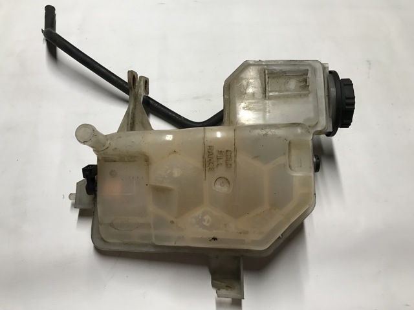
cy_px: 155
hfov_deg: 63.5
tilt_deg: -60.6
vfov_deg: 49.7
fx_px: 335
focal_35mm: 28
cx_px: 207
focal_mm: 3.99
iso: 25
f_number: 1.8
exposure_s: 1/33
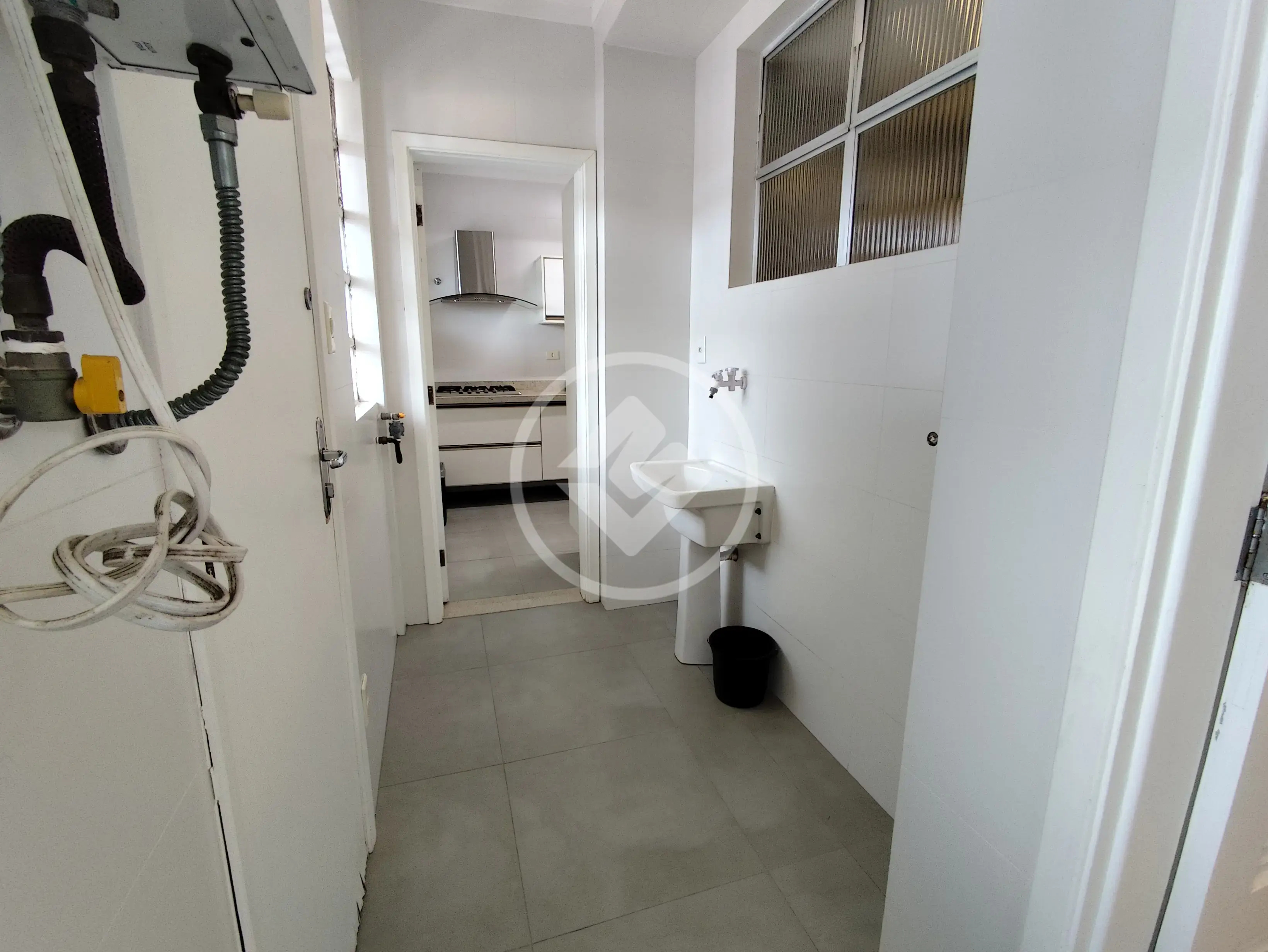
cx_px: 634
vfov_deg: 78.2
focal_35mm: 16
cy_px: 476
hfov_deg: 94.5
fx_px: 586
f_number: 2.2
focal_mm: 1.65
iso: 160
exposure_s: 1/60
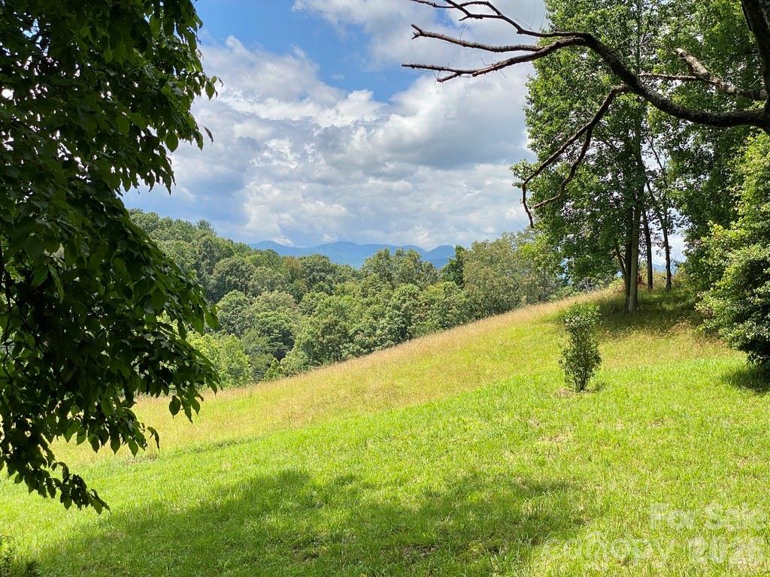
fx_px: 1157
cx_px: 385
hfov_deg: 36.8
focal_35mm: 52
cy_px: 288
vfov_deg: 28.0
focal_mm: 6
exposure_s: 1/1170
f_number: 2
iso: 20
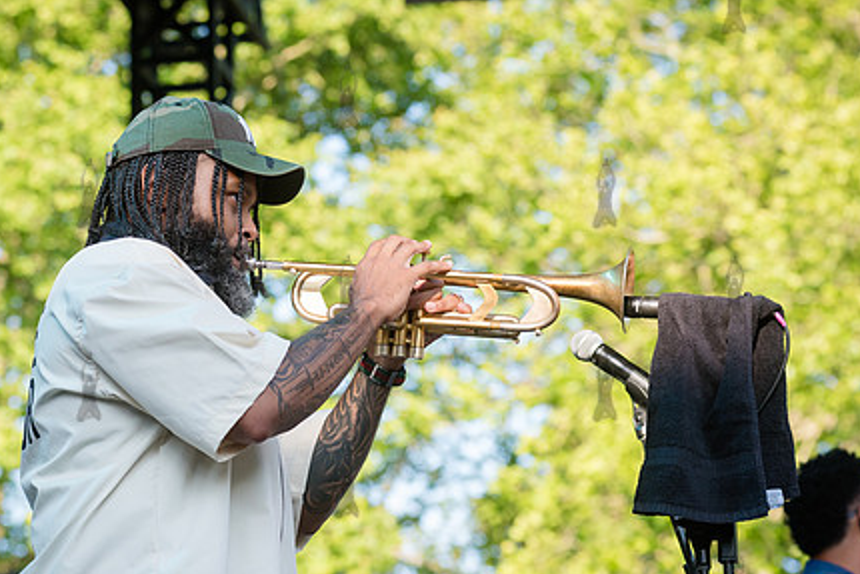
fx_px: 3226
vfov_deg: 10.2
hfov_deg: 15.2
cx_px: 346
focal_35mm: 135
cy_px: 289
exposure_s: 1/640
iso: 800
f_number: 5
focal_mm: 100
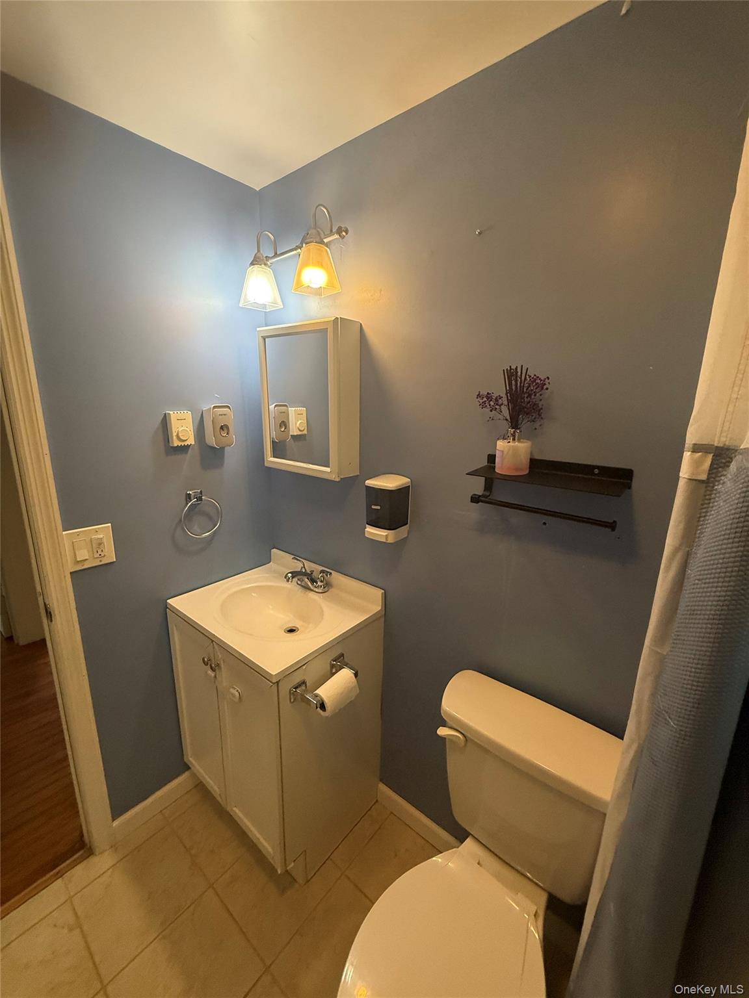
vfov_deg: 102.1
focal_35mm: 14
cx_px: 374
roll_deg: -1.0
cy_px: 499
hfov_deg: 85.7
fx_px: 404
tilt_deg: -10.8
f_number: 2.2
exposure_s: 1/120
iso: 400
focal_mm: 2.22
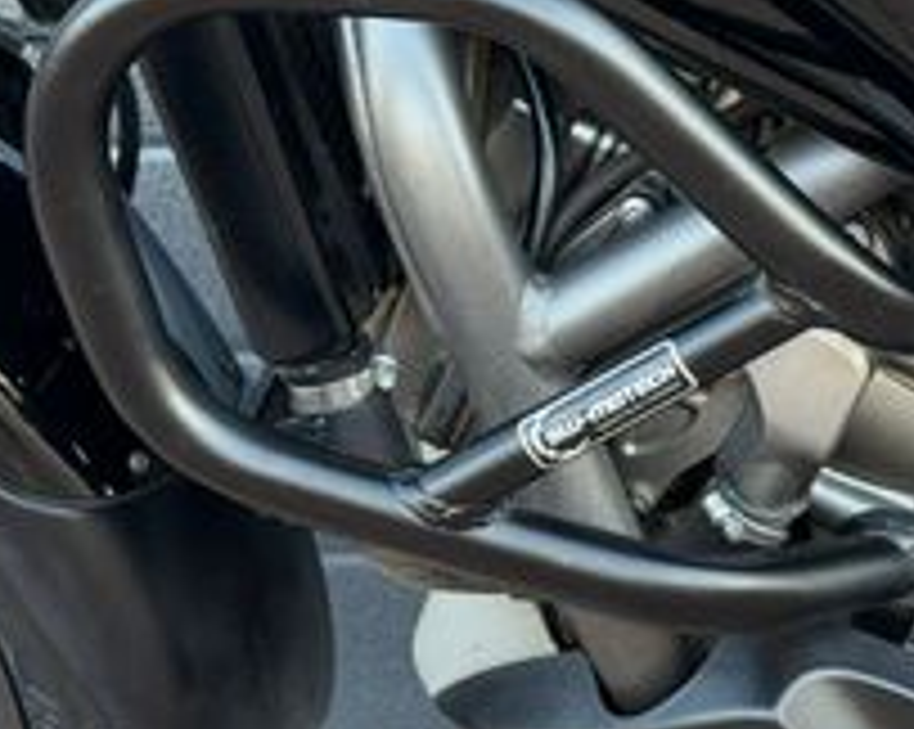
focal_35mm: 148
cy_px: 243
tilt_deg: -9.0
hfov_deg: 12.6
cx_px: 1247
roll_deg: +0.2
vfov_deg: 10.4
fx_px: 4000
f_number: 1.78
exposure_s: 1/174
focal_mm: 6.76
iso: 100
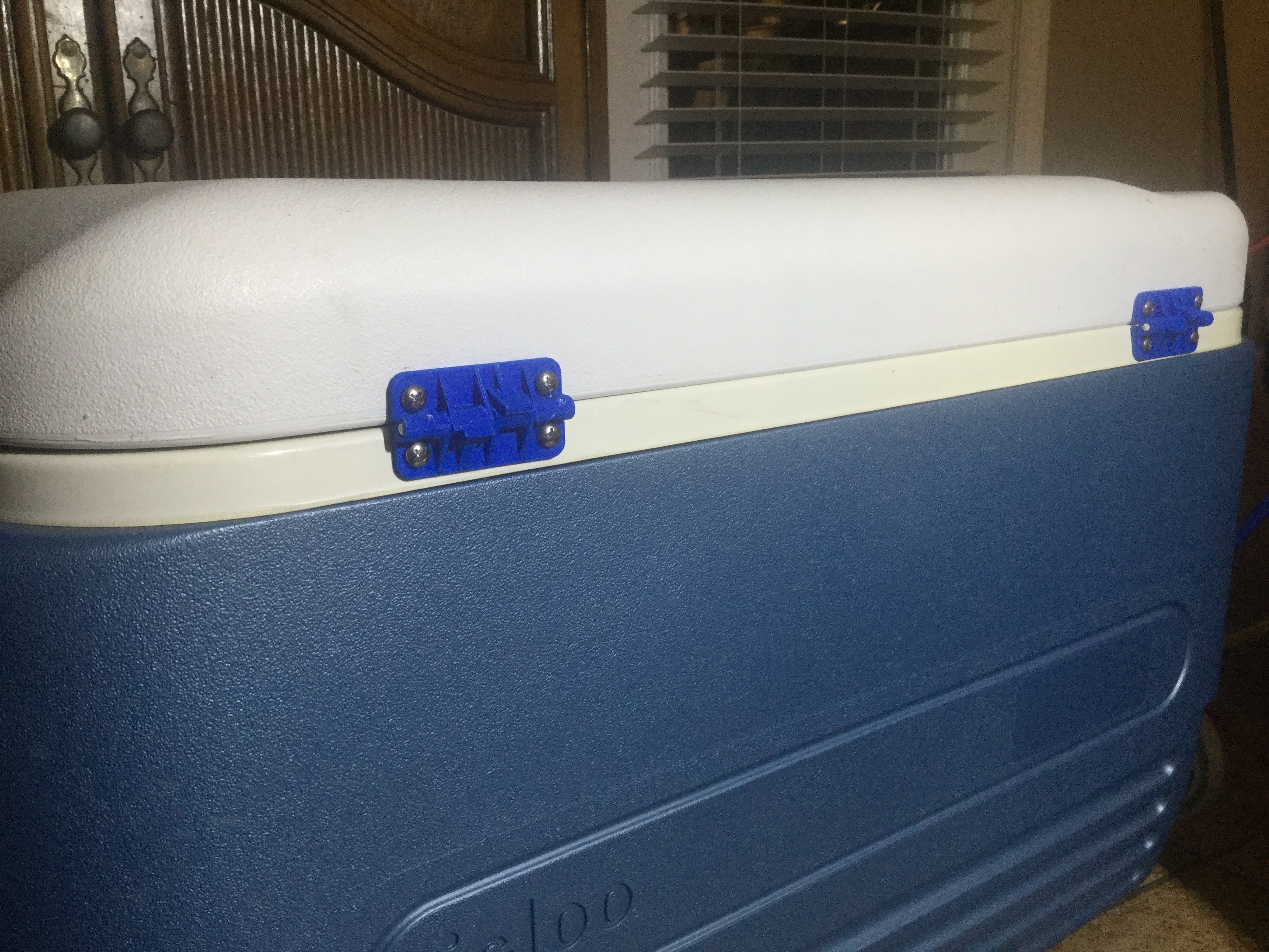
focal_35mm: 31
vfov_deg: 45.4
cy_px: 476
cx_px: 634
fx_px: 1136
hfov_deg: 58.4
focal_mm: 3.3
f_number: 2.4
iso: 80
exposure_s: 1/30
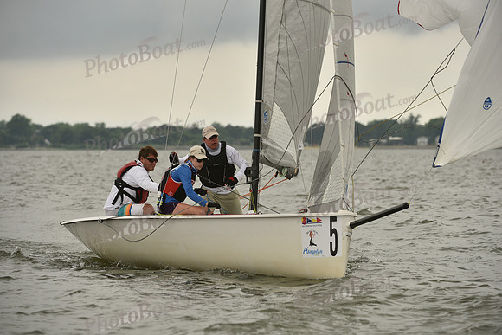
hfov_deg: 9.4
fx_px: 3068
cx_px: 251
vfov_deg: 6.2
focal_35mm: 220
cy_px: 168
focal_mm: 220
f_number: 5.6
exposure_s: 1/1250
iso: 400
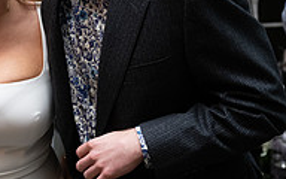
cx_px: 31
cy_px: 31
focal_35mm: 108
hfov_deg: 19.0
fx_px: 842
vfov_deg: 12.1
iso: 800
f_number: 3.5
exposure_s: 1/160
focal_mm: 35
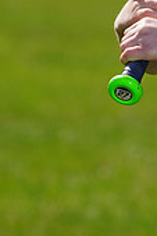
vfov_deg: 2.9
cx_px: 245
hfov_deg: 1.9
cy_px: -100
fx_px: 4686
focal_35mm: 715
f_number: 8
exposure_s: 1/250
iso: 100
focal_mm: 209
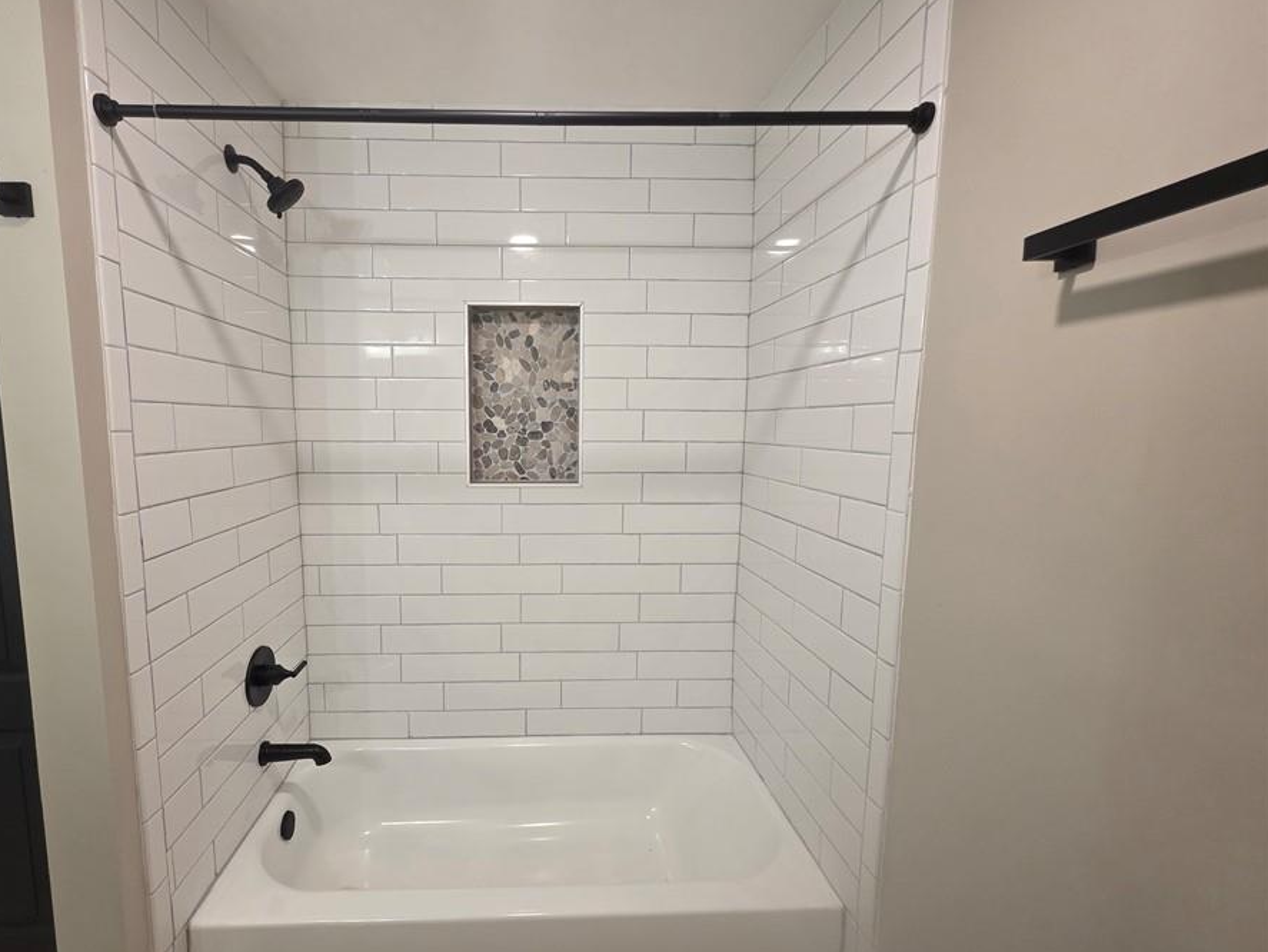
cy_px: 487
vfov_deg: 81.8
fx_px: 550
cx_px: 542
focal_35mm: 15
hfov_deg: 97.5
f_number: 1.9
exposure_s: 1/60
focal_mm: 2.2
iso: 200
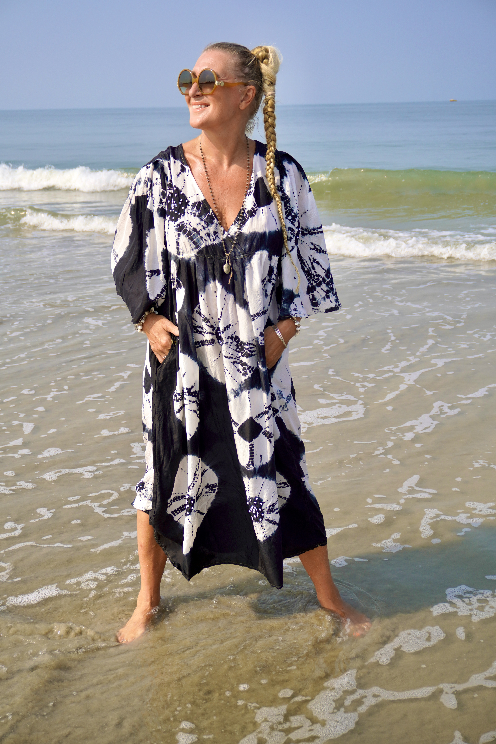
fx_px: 961
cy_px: 372
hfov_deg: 28.9
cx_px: 248
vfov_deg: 42.3
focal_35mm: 46
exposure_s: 1/800
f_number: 5
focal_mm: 31
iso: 100
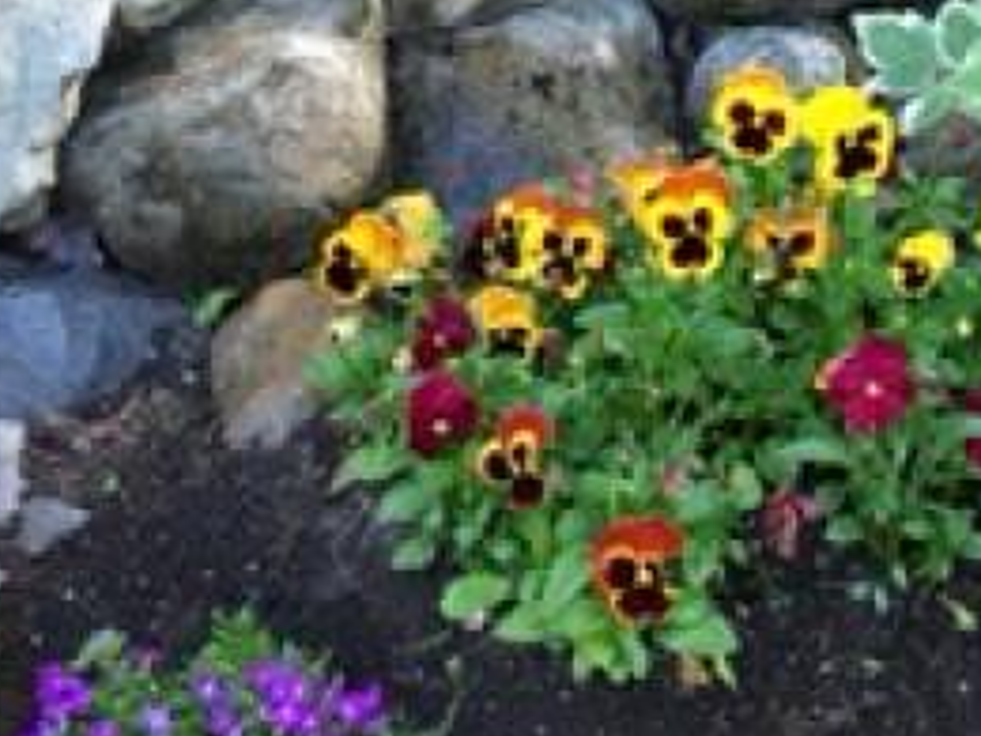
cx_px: 1026
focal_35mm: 114
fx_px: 3231
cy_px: -336
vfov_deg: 12.4
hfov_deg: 16.8
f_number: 2.2
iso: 25
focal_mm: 4.15
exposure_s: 1/40
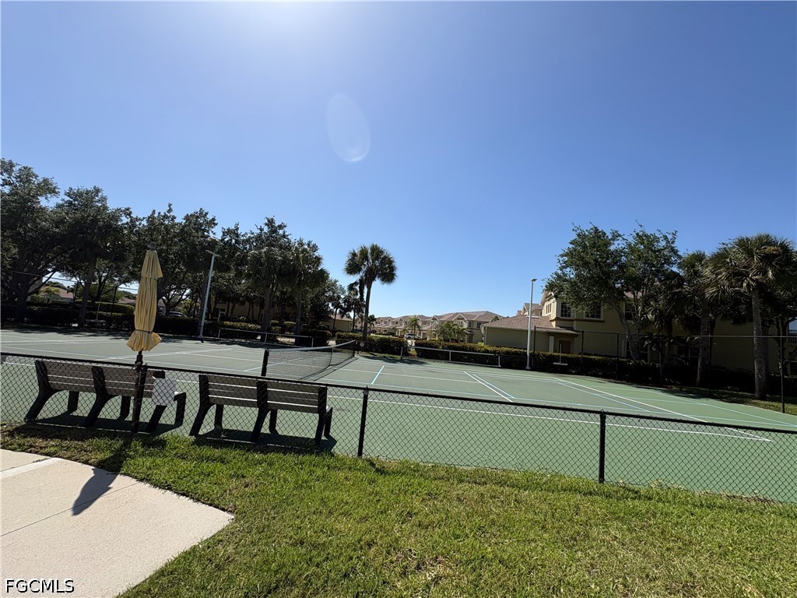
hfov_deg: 102.1
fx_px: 322
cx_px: 398
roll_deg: -5.5
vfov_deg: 85.7
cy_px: 299
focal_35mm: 14
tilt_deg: +7.2
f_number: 2.2
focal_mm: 2.22
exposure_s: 1/2674
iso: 50
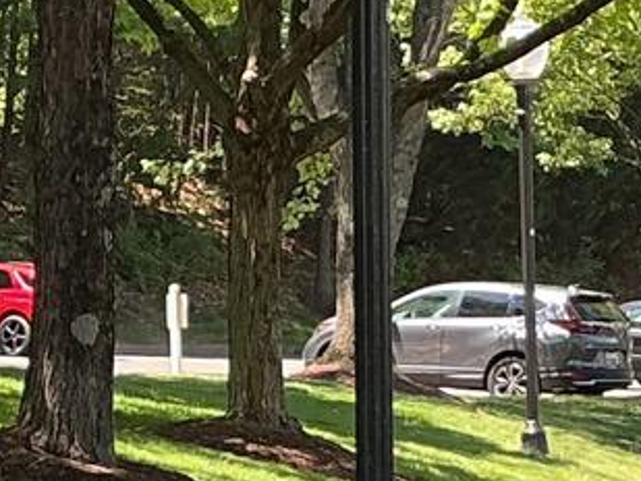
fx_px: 3557
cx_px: -141
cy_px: 419
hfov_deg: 10.1
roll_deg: +0.8
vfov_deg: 7.7
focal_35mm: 192
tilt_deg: -2.6
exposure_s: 1/142
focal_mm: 3
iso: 20
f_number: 1.8
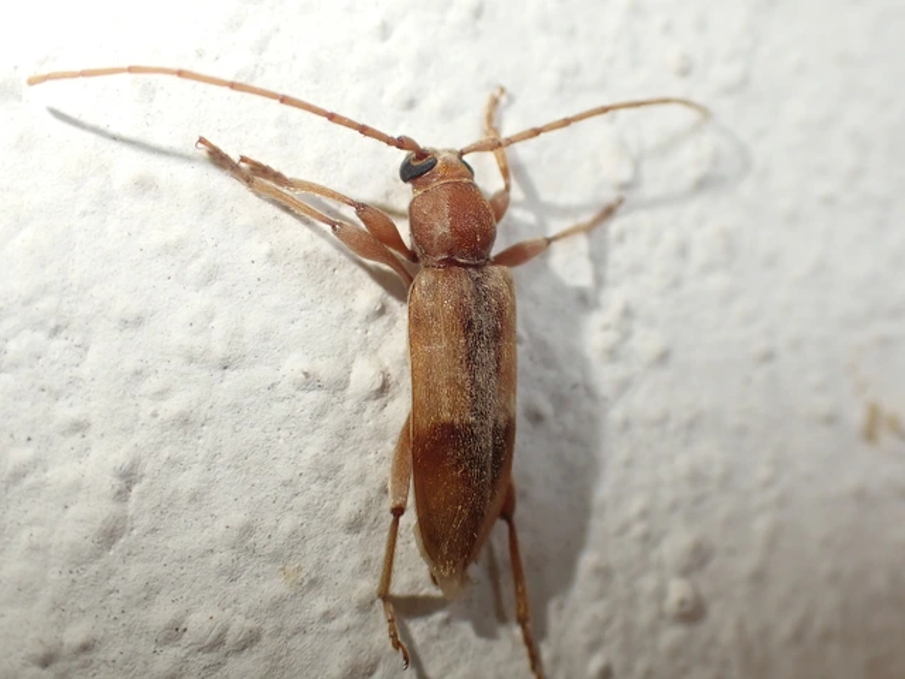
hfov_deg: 45.8
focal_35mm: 41
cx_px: 452
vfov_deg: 35.1
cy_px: 340
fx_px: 1072
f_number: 4
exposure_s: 1/160
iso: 250
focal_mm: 7.31
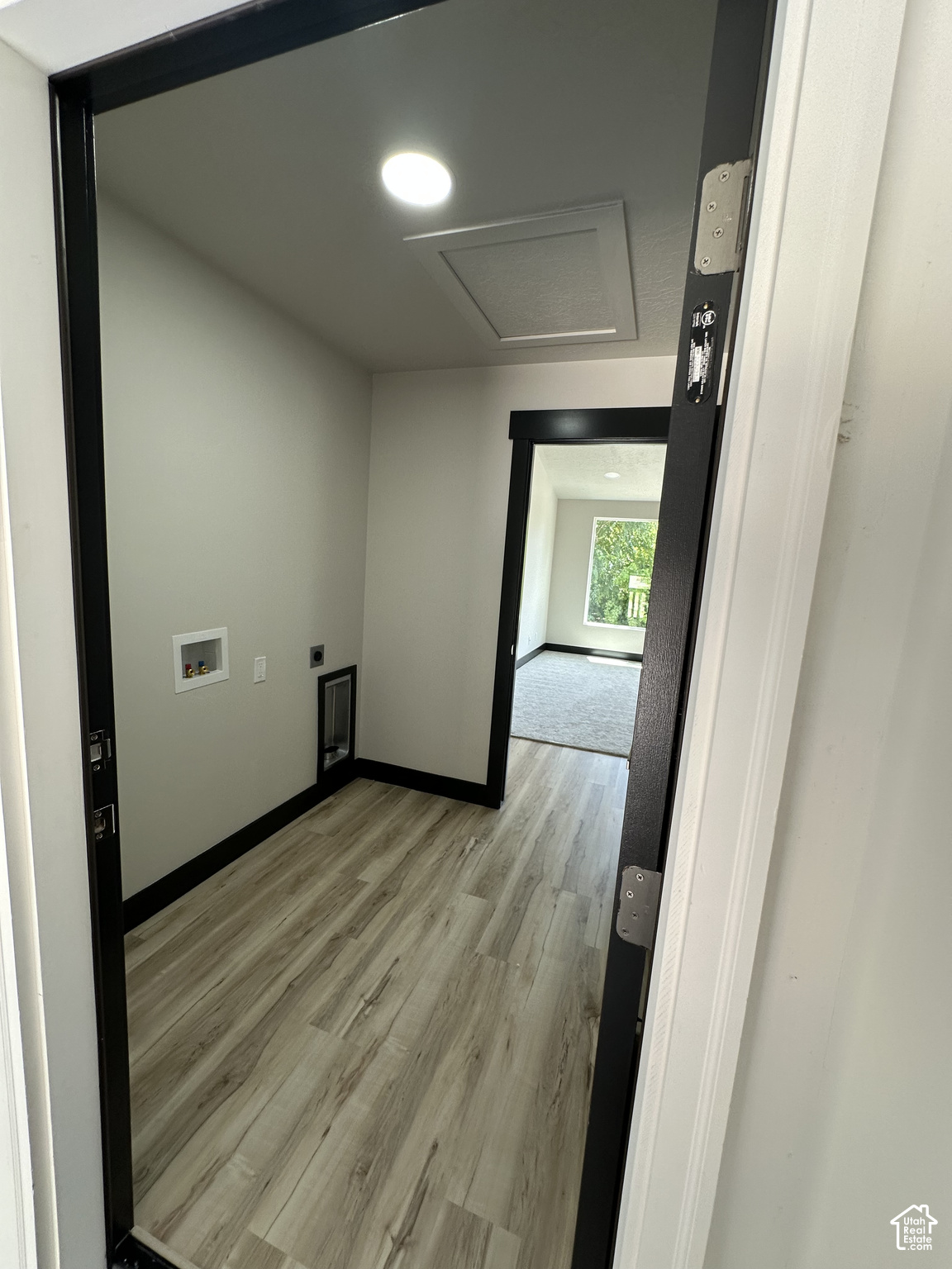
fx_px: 513
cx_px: 476
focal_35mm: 14
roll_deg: -4.3
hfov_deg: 85.7
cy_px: 634
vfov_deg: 102.1
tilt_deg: -7.0
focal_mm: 2.22
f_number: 2.2
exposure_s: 1/99
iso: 80
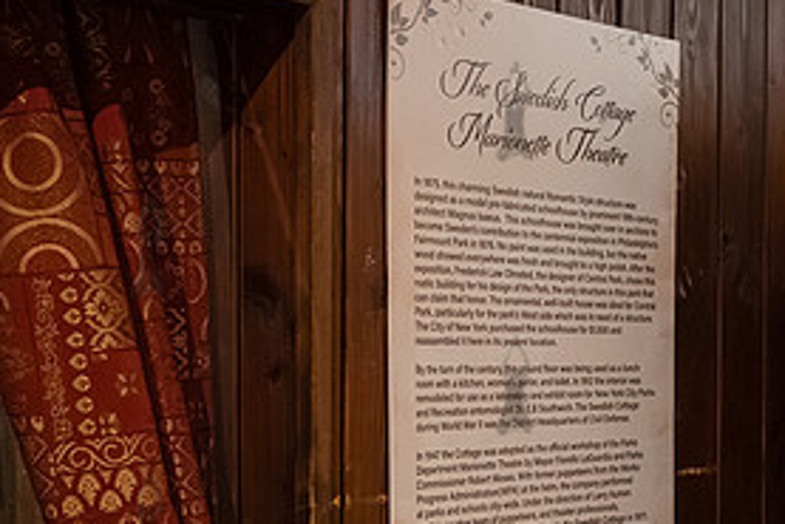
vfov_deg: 18.3
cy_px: 384
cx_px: 513
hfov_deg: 27.2
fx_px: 1614
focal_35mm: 74
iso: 12800
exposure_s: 1/160
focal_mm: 35
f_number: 2.8
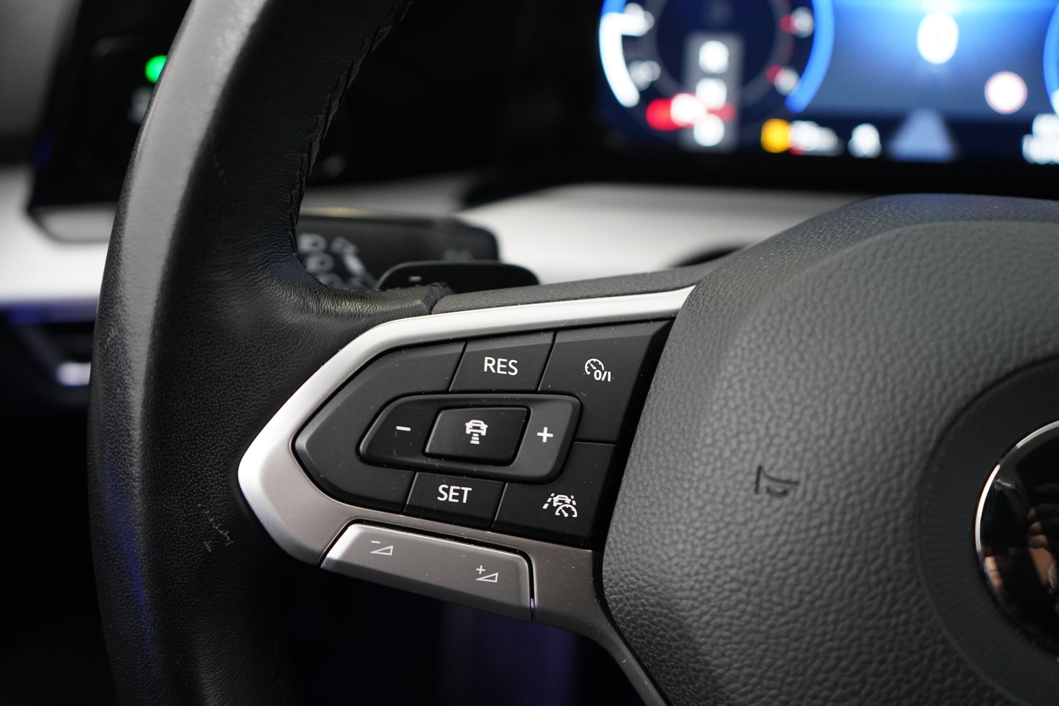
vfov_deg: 37.9
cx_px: 530
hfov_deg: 54.4
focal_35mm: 35
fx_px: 1030
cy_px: 353
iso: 5000
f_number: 4
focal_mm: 35
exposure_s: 1/60
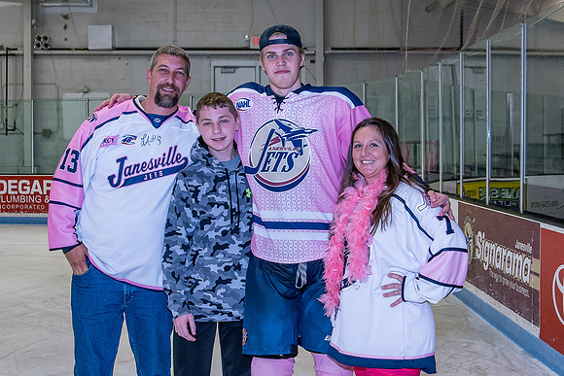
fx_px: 977
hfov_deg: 32.2
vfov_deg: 21.8
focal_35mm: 62
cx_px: 289
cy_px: 182
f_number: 5
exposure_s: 1/250
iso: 800
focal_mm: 28
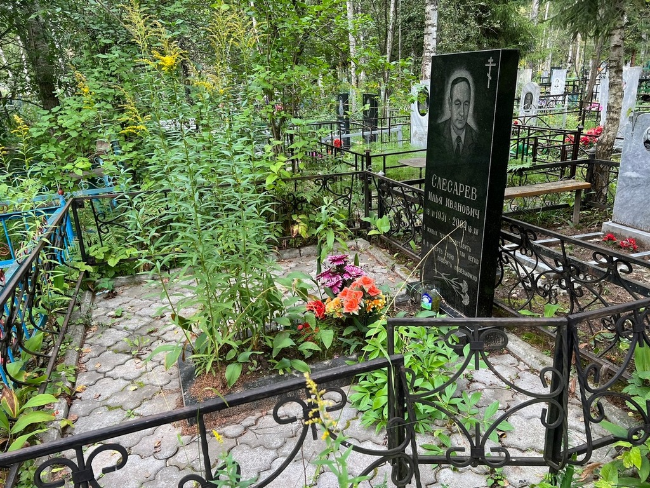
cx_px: 325
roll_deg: -1.6
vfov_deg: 53.1
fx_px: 488
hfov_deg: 67.3
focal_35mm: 26
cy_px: 244
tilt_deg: -18.4
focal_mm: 5.7
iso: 32
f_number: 1.5
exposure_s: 1/121
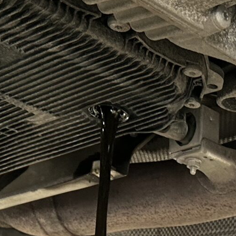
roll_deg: -4.1
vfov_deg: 13.5
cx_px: 310
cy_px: 428
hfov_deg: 14.4
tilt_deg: +3.4
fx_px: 895
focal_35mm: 116
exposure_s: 1/60
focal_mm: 5.7
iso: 160
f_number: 1.5
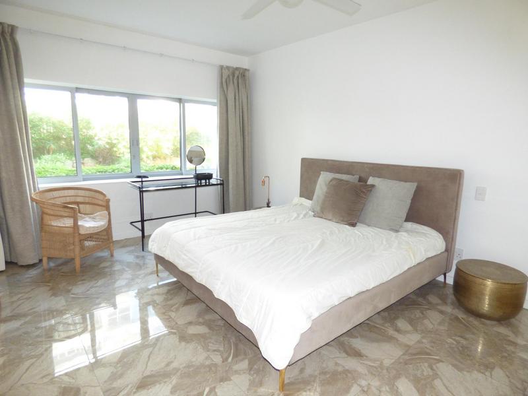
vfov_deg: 66.0
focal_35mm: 20
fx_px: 305
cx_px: 264
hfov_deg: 81.7
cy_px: 198
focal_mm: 3.58
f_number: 2.8
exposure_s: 1/50
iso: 400
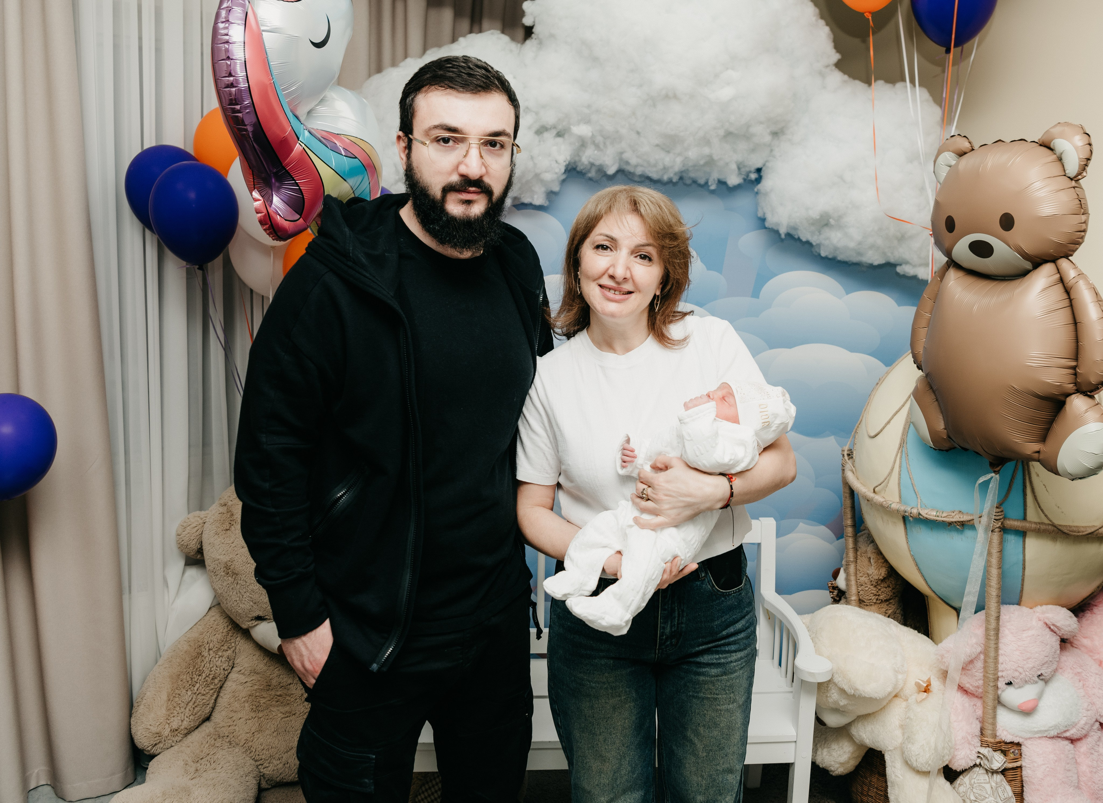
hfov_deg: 62.2
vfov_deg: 47.6
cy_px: 386
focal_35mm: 29
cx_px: 627
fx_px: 910
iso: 160
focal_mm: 24
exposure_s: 1/160
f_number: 4.5
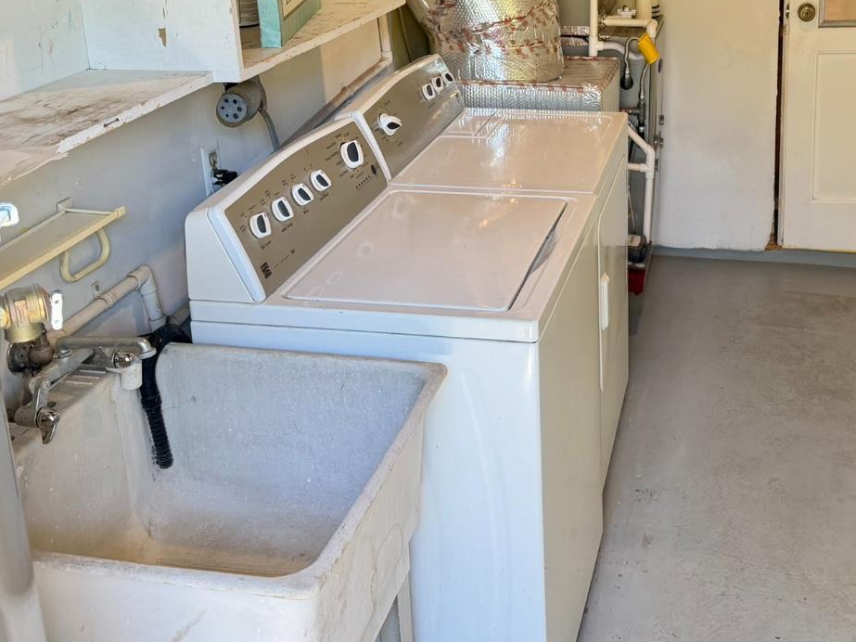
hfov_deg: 47.0
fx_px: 964
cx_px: 576
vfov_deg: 35.9
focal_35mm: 39
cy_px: 154
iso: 200
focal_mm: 6.76
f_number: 1.78
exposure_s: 1/120
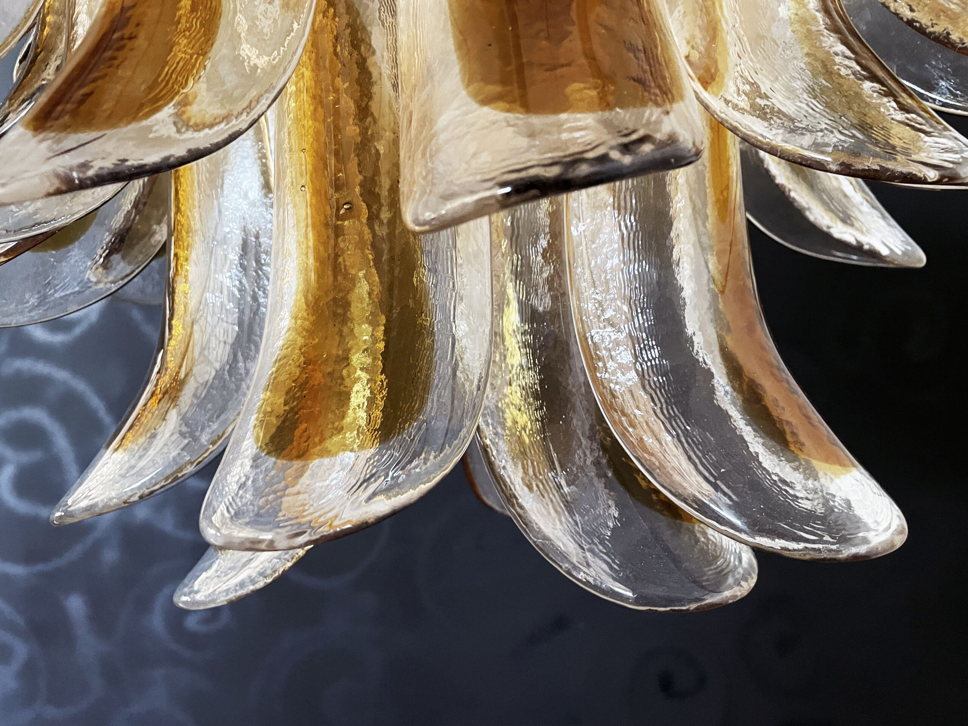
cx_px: 484
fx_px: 727
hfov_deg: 67.3
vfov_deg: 53.1
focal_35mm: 26
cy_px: 363
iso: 640
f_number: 1.6
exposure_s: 1/40
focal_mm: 4.2
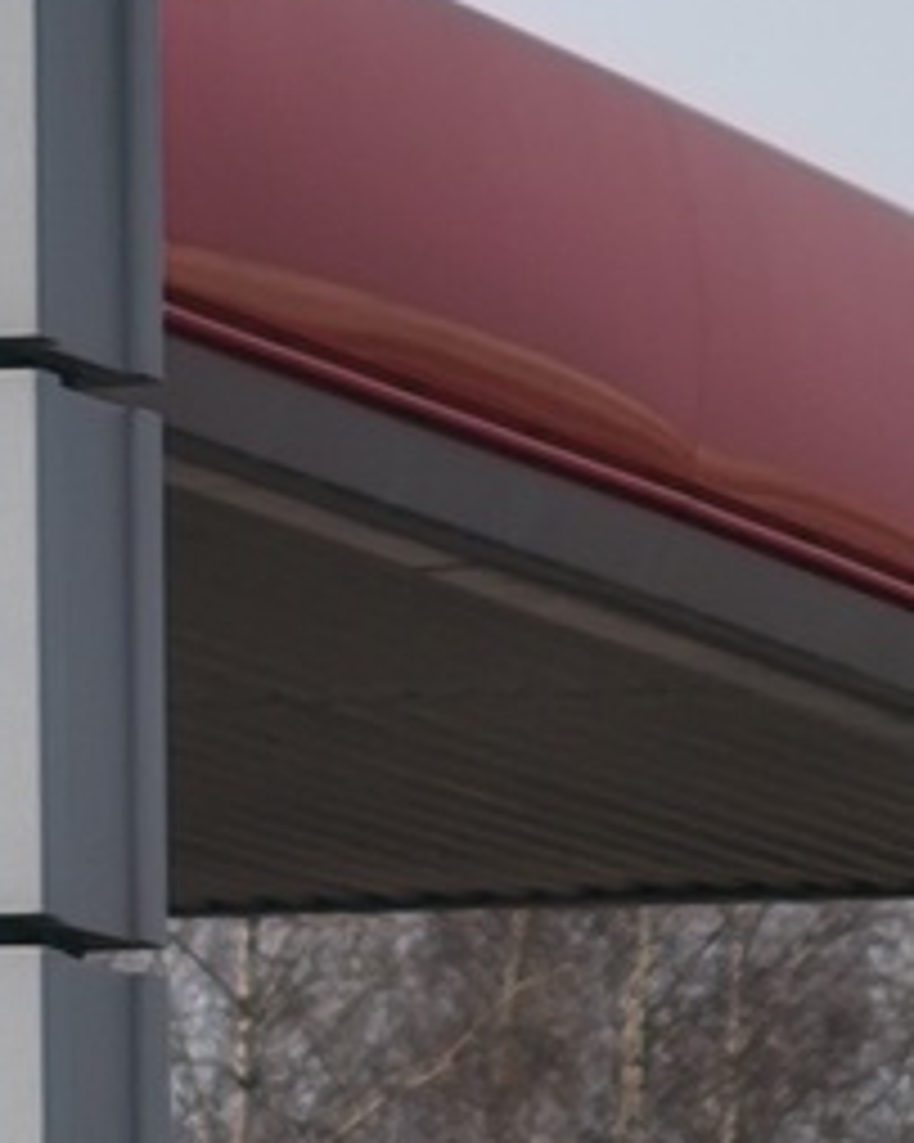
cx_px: -1049
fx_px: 15902
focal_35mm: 470
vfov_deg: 4.1
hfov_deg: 3.3
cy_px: -81
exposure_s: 1/500
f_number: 2
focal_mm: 8.8
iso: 50
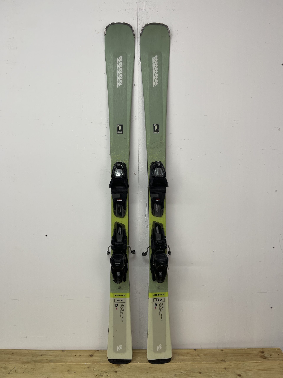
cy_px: 189
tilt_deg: -6.3
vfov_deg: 69.4
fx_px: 273
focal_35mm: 25
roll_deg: -0.1
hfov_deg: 54.9
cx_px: 142
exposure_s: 1/100
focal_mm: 5.1
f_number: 1.6
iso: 125
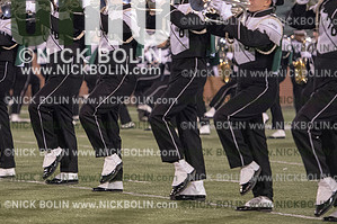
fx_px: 2545
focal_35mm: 272
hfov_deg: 7.6
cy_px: 22
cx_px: 90
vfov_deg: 5.0
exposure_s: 1/1250
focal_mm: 140
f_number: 3.2
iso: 5000
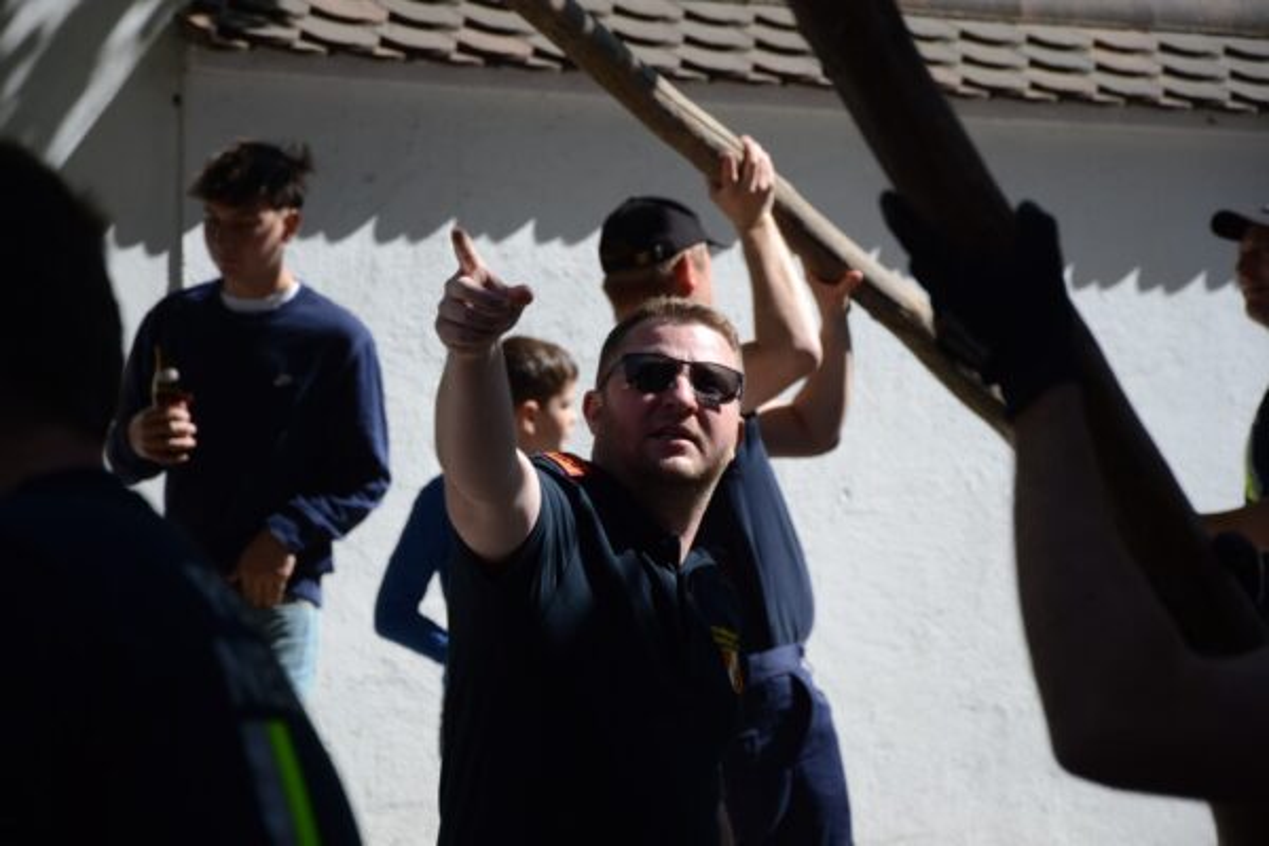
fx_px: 5551
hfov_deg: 13.0
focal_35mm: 158
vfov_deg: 8.7
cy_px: 423
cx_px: 634
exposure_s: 1/640
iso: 200
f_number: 6.3
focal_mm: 105
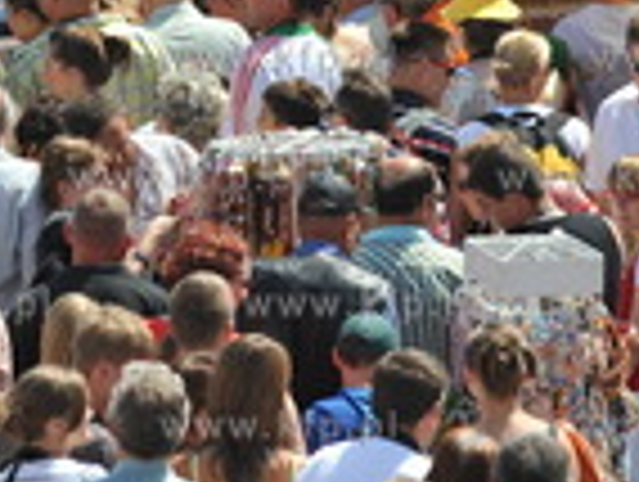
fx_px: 10004
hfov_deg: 3.7
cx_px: 90
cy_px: -5
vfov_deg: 2.8
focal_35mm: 541
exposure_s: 1/1250
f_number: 7.1
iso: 400
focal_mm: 200
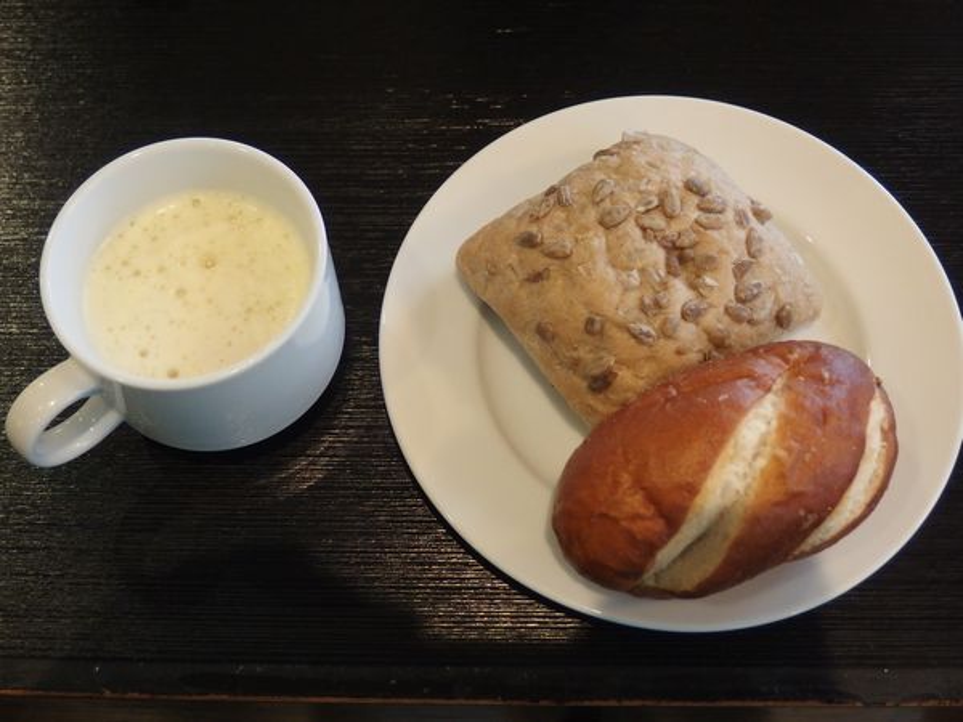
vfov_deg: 31.5
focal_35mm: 46
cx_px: 482
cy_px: 361
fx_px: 1280
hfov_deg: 41.2
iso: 400
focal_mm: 8.3
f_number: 2.1
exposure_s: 1/50
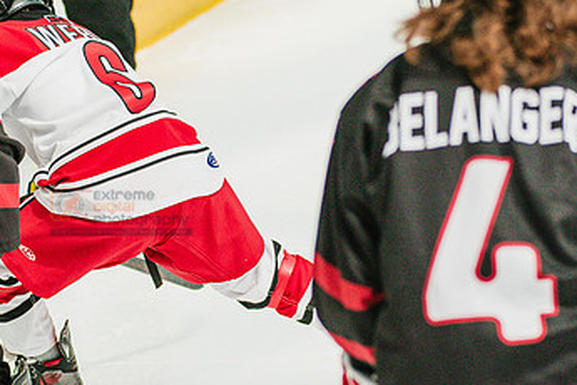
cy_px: 210
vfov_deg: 3.9
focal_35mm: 355
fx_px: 5689
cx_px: 368
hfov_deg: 5.8
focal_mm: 140
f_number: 4
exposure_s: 1/2000
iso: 1600
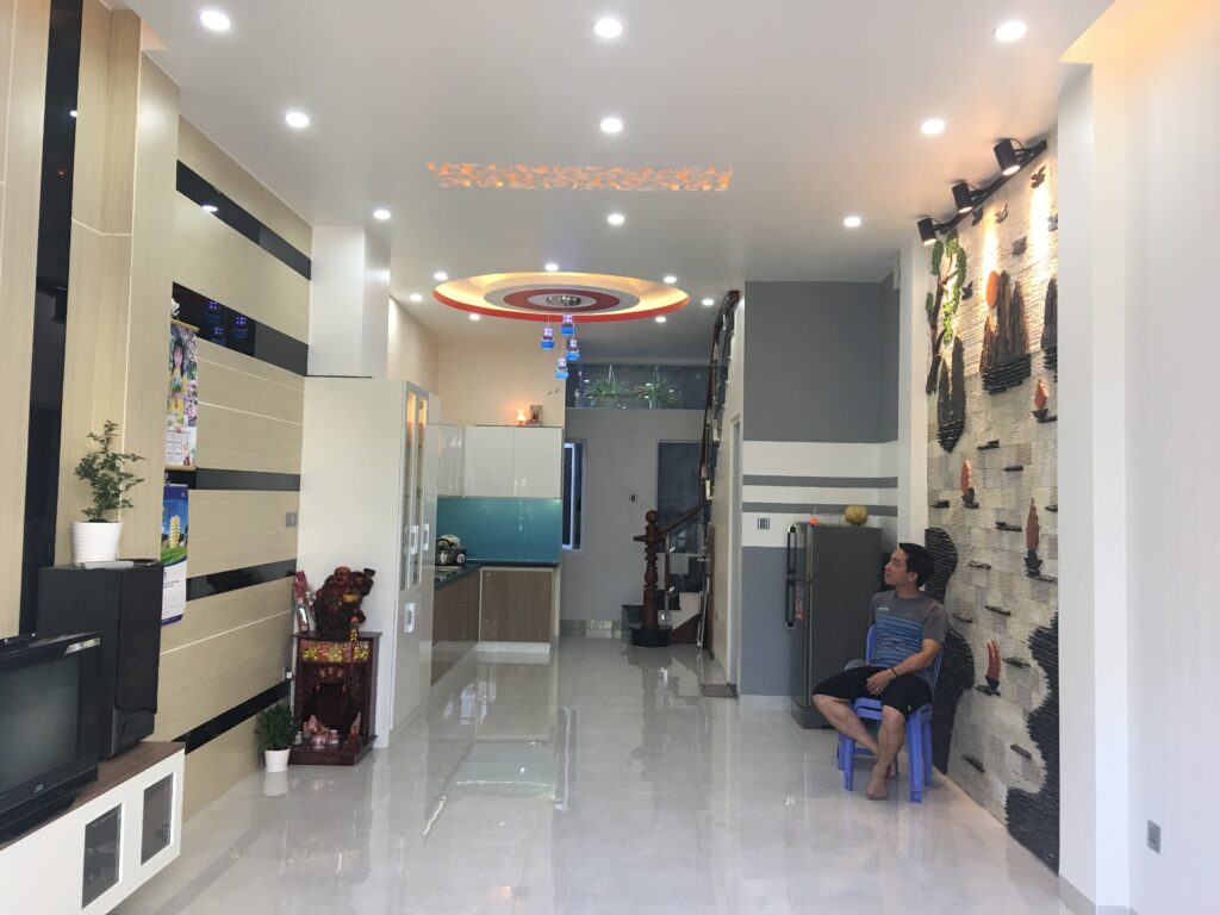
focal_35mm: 29
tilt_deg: +3.2
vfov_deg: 48.2
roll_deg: -0.8
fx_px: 1022
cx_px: 610
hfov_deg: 61.7
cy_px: 458
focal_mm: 4.15
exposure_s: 1/33
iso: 50
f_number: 2.2
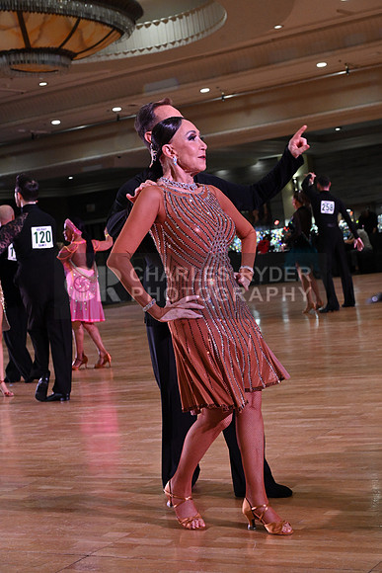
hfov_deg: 21.9
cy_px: 286
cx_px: 191
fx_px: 986
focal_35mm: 62
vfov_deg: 32.4
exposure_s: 1/320
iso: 5000
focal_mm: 62
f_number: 7.1
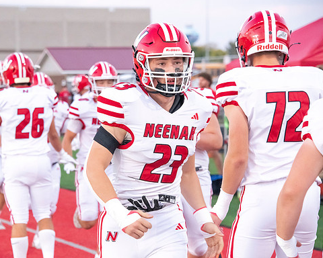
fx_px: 1845
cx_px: 132
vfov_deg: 8.0
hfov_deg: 10.0
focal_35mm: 193
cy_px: 129
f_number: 7.1
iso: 10000
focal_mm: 170
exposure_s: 1/640
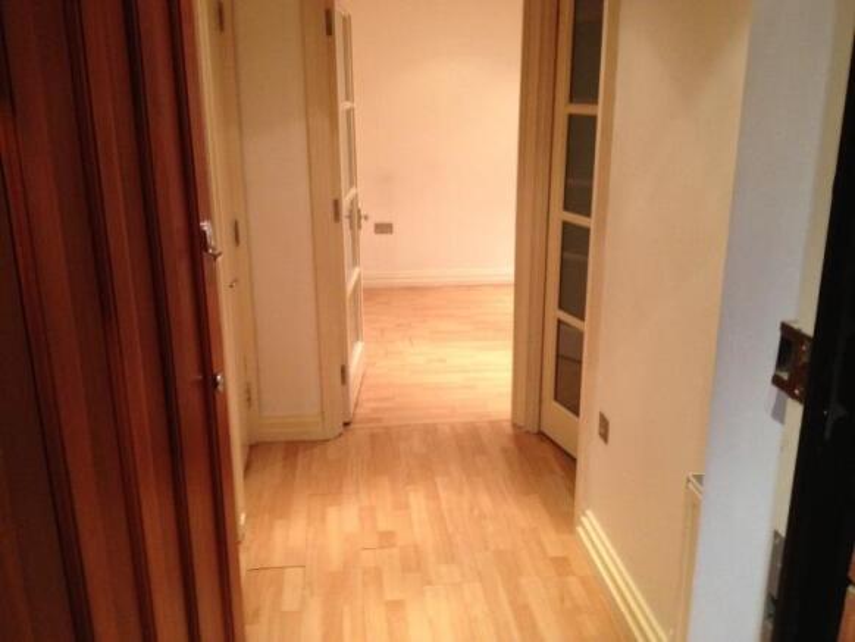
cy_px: 321
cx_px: 428
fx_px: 865
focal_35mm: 35
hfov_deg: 52.6
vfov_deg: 40.7
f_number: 2.4
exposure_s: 1/20
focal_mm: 4.28
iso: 200
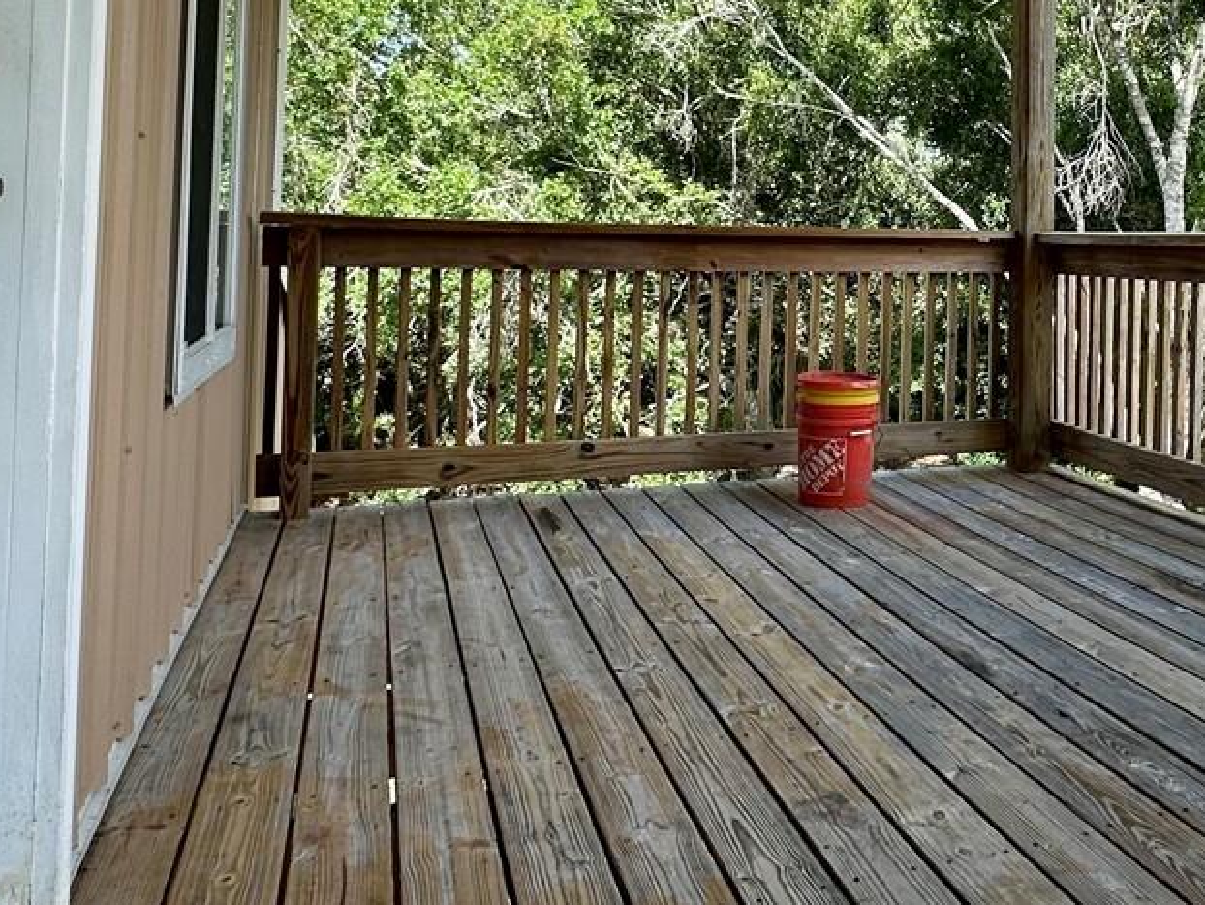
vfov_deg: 38.6
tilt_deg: +2.0
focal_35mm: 36
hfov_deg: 48.4
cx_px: 969
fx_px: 1254
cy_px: 217
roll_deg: -1.6
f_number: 2.2
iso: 40
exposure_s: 1/359
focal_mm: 2.22
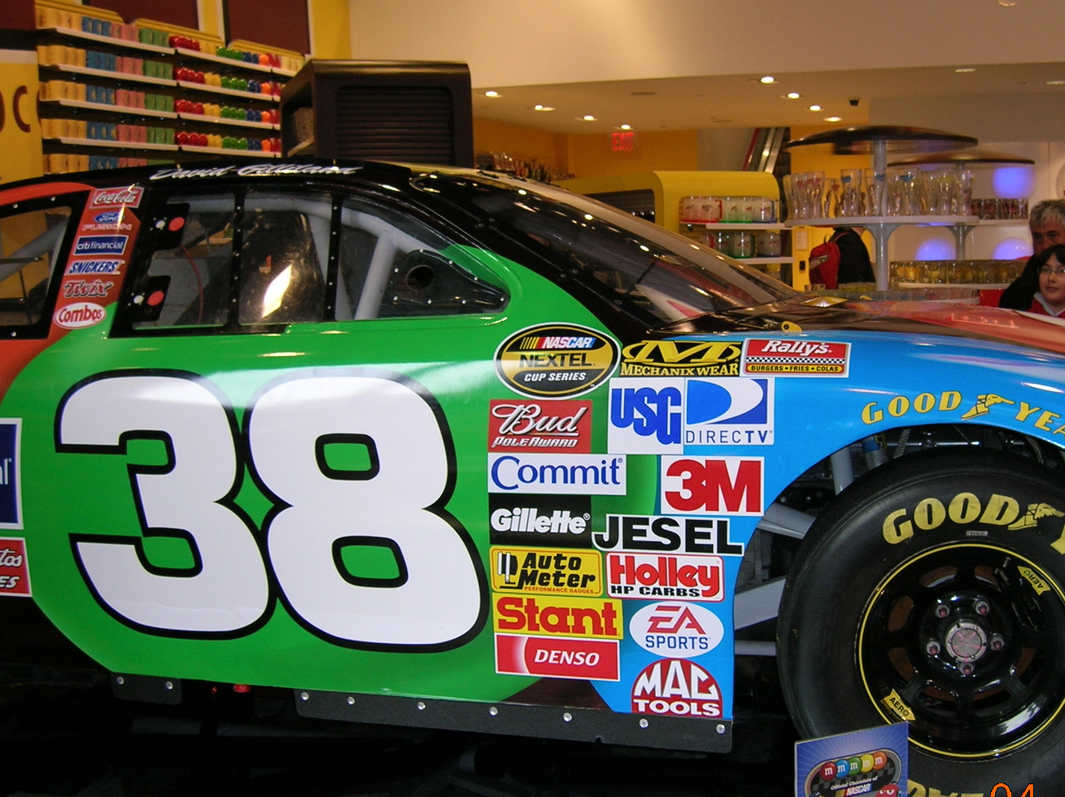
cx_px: 649
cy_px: 393
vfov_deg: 32.8
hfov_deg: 42.7
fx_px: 1353
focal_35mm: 44
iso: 61
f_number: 2.9
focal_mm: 5.7
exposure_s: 1/29
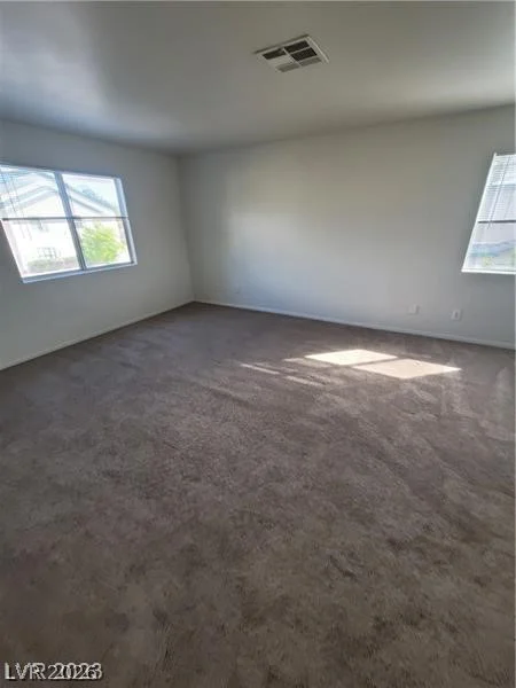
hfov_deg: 89.9
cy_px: 344
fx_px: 258
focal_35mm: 13
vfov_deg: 106.2
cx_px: 258
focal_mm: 2.2
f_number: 2.2
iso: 64
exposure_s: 1/60
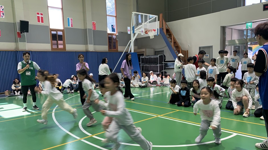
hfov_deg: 66.1
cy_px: 87
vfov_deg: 40.0
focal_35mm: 29
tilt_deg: -6.8
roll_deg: +1.7
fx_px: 206
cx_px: 132
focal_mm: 4.25
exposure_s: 1/91
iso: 100
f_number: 1.8
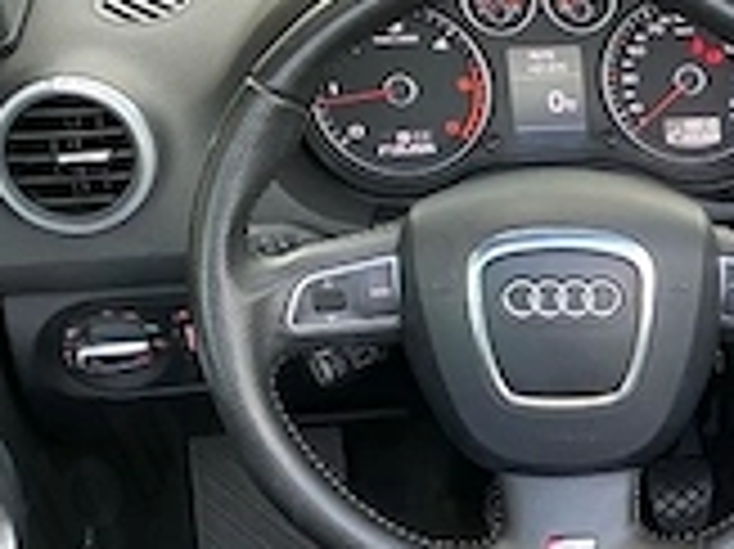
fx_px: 2034
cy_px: 446
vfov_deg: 15.3
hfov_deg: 18.4
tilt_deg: -34.6
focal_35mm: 96
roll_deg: -4.2
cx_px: 1063
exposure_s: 1/83
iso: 125
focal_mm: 4.25
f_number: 1.8
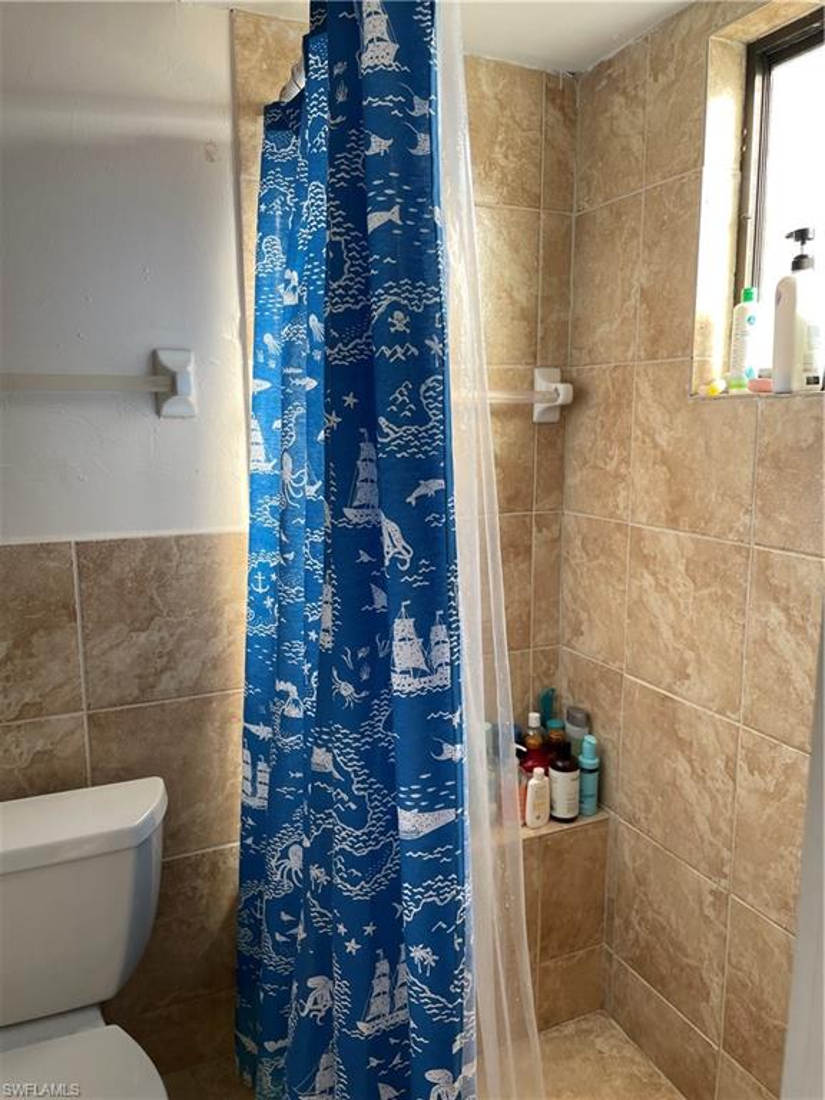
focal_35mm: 26
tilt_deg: -10.1
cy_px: 550
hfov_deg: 53.1
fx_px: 826
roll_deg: -0.7
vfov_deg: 67.3
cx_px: 412
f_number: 1.6
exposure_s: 1/138
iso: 32
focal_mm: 4.2
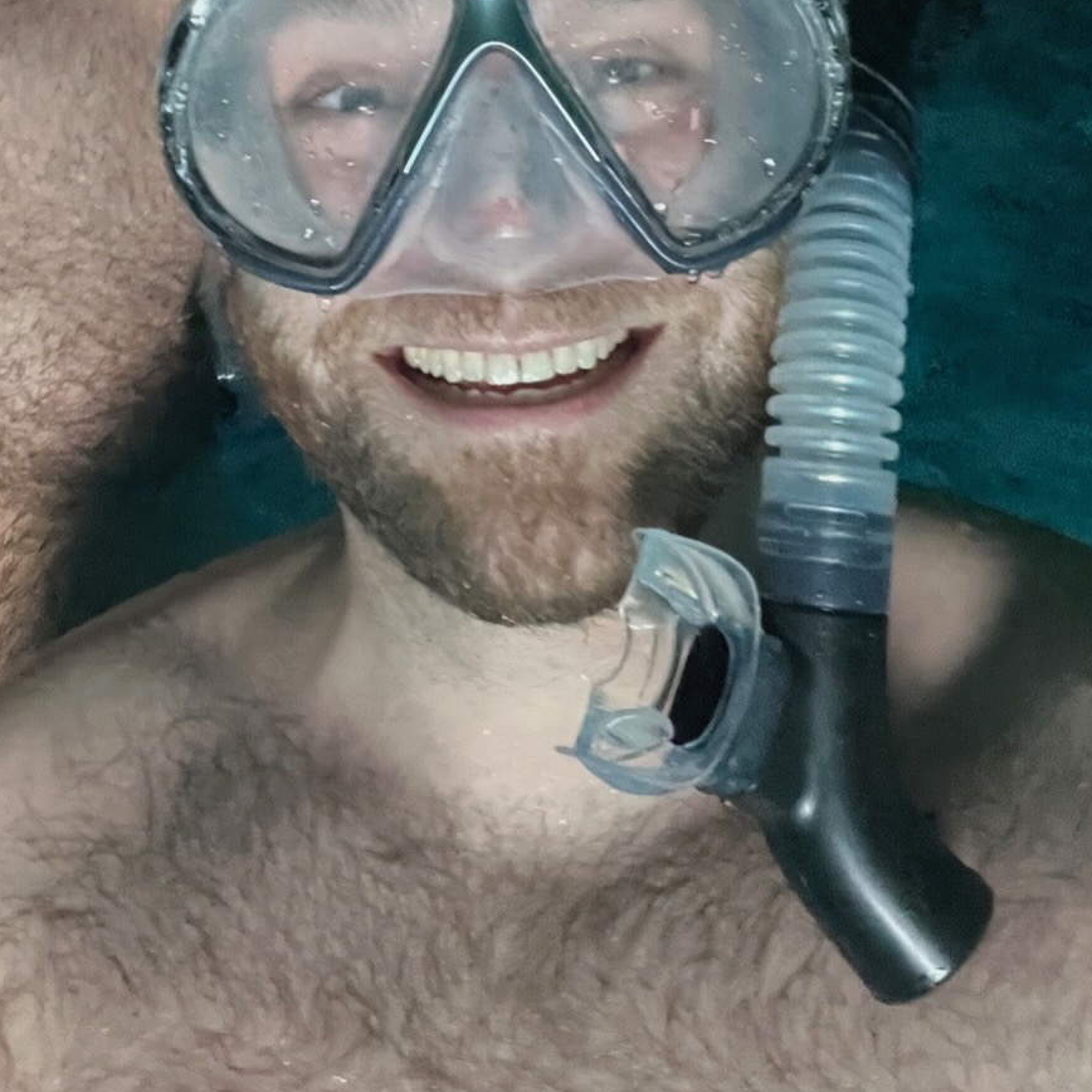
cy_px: 172
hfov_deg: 34.5
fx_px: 1713
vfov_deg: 34.0
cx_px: 256
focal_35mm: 48
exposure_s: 1/33
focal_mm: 2.71
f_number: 2.2
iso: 1000
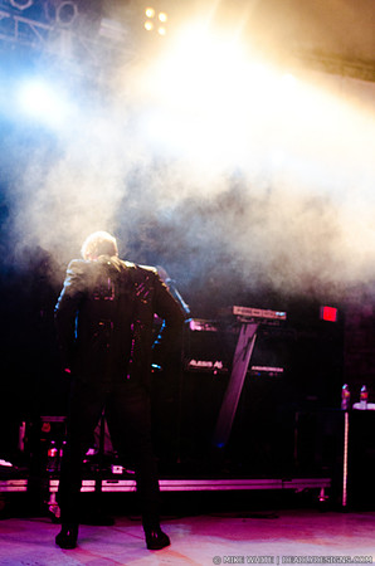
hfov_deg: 25.6
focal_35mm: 52
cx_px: 188
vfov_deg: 37.9
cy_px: 283
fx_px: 824
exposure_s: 1/200
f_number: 3.5
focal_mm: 35
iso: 1600
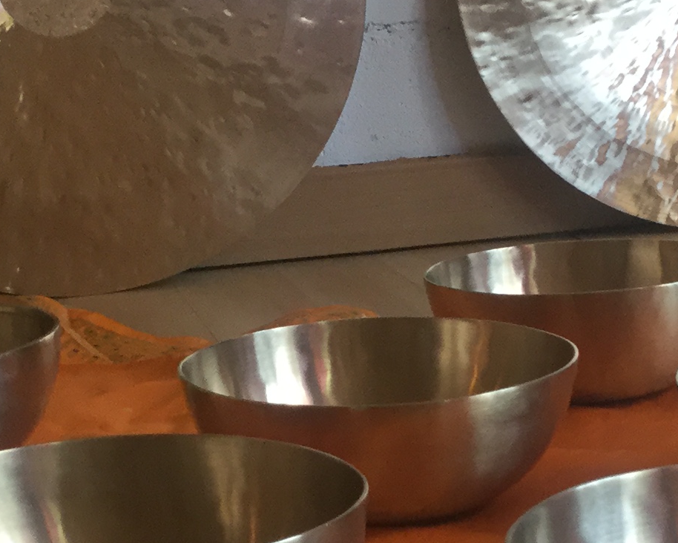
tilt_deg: -16.7
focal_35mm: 108
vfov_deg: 14.2
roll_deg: +2.7
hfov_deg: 17.7
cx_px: 467
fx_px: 2168
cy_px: 455
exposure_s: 1/33
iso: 80
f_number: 2.4
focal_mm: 3.3
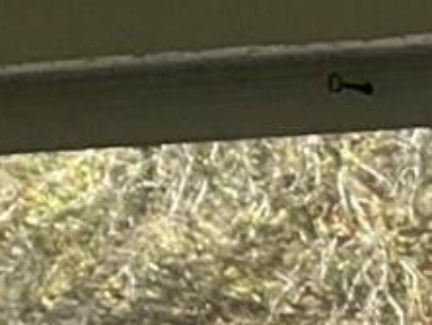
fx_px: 2611
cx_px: 1360
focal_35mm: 209
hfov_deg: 7.9
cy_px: 1072
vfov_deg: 6.4
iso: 16
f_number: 1.8
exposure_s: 1/222
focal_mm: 3
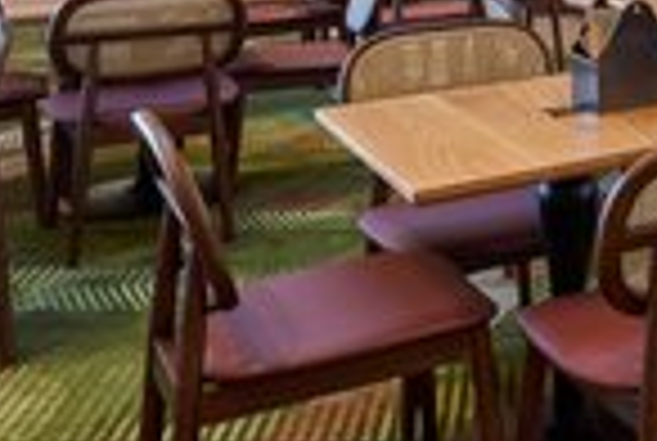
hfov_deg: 20.8
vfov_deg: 17.1
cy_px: -200
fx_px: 1335
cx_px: 1127
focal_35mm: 73
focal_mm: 16
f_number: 11
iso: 200
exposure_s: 1/4
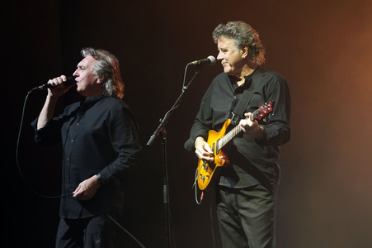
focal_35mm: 282
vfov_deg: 4.9
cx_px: 186
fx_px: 2912
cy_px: 124
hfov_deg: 7.3
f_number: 7.1
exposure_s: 1/50
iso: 3200
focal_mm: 282
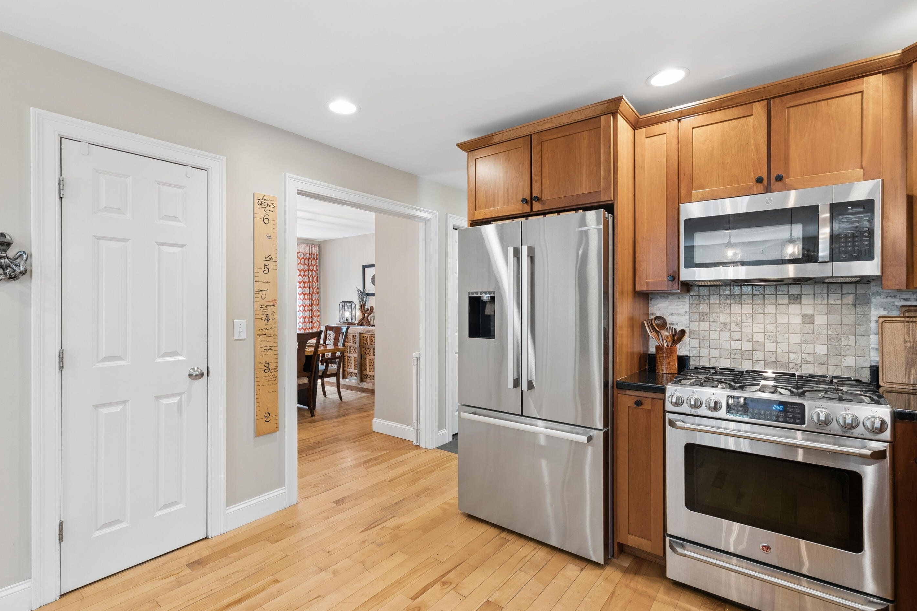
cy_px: 306
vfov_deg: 70.4
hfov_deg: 93.3
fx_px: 433
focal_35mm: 17
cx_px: 449
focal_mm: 16
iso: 320
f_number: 7.1
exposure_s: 1/5
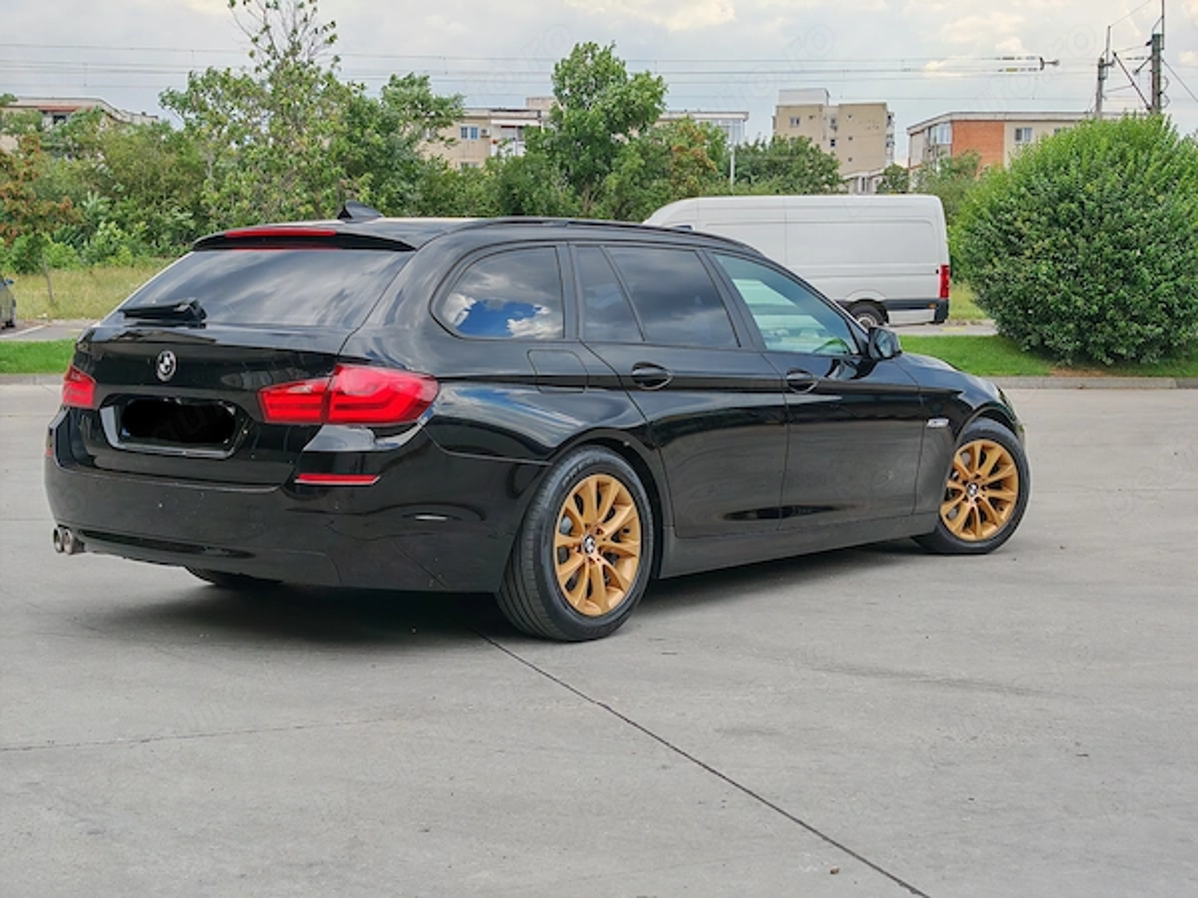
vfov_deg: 30.3
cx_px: 599
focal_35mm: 48
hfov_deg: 39.7
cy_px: 449
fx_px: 1661
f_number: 2
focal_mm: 6.83
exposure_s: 1/1700
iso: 50
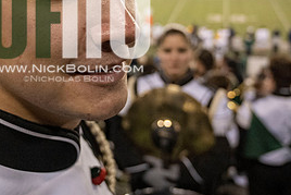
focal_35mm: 52
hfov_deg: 37.1
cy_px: 30
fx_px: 421
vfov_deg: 25.4
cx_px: 68
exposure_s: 1/500
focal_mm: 24
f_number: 4
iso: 3200
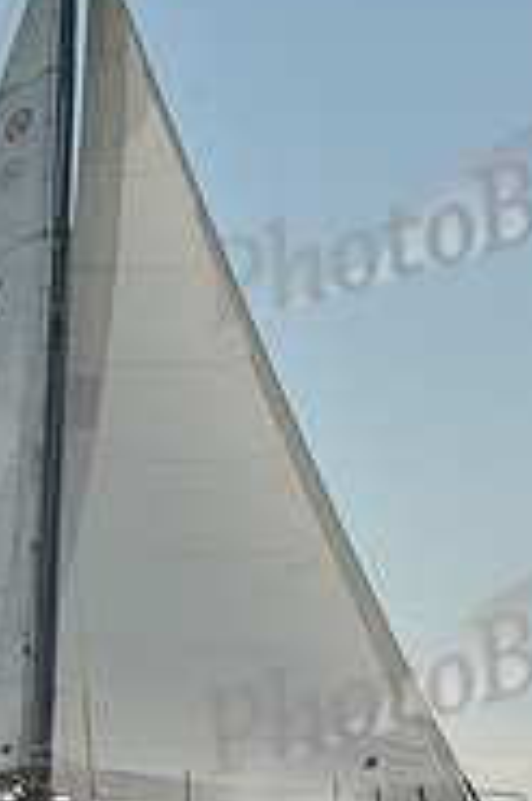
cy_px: 502
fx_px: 4885
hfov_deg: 6.2
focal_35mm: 220
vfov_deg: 9.4
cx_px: -19
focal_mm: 70
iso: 320
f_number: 13
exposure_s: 1/800
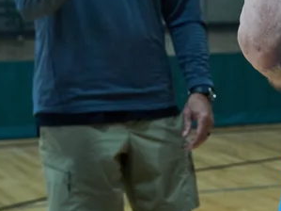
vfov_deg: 7.8
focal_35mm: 188
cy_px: -50
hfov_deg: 10.3
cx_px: 380
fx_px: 1528
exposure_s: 1/160
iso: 3200
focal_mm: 57.1
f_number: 8
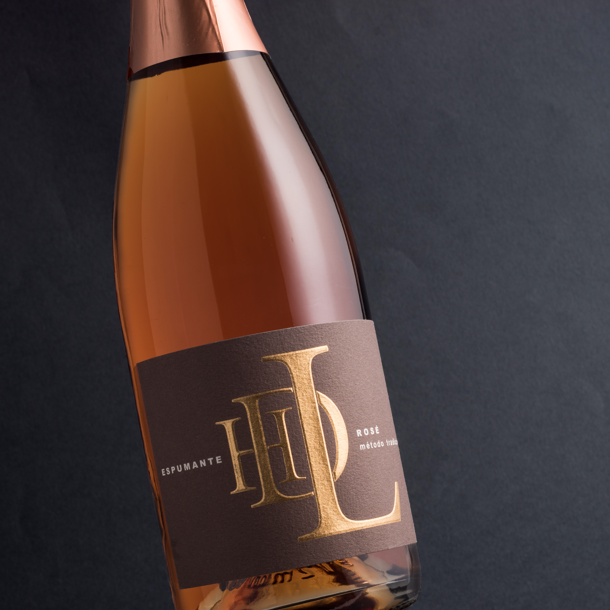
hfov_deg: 18.1
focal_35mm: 96
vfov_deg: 18.1
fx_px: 1914
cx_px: 287
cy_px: 305
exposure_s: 1/125
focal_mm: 50
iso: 100
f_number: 16
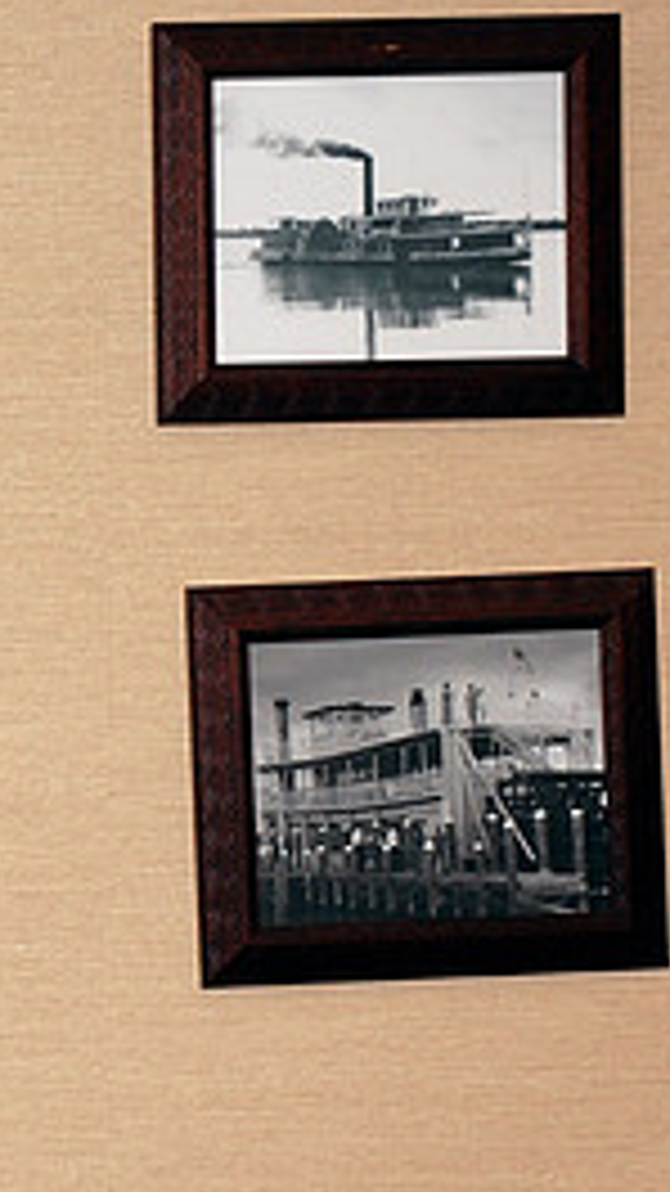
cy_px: 697
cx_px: -337
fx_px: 3796
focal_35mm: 120
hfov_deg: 9.8
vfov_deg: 17.8
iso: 200
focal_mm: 35
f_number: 8
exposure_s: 1/125
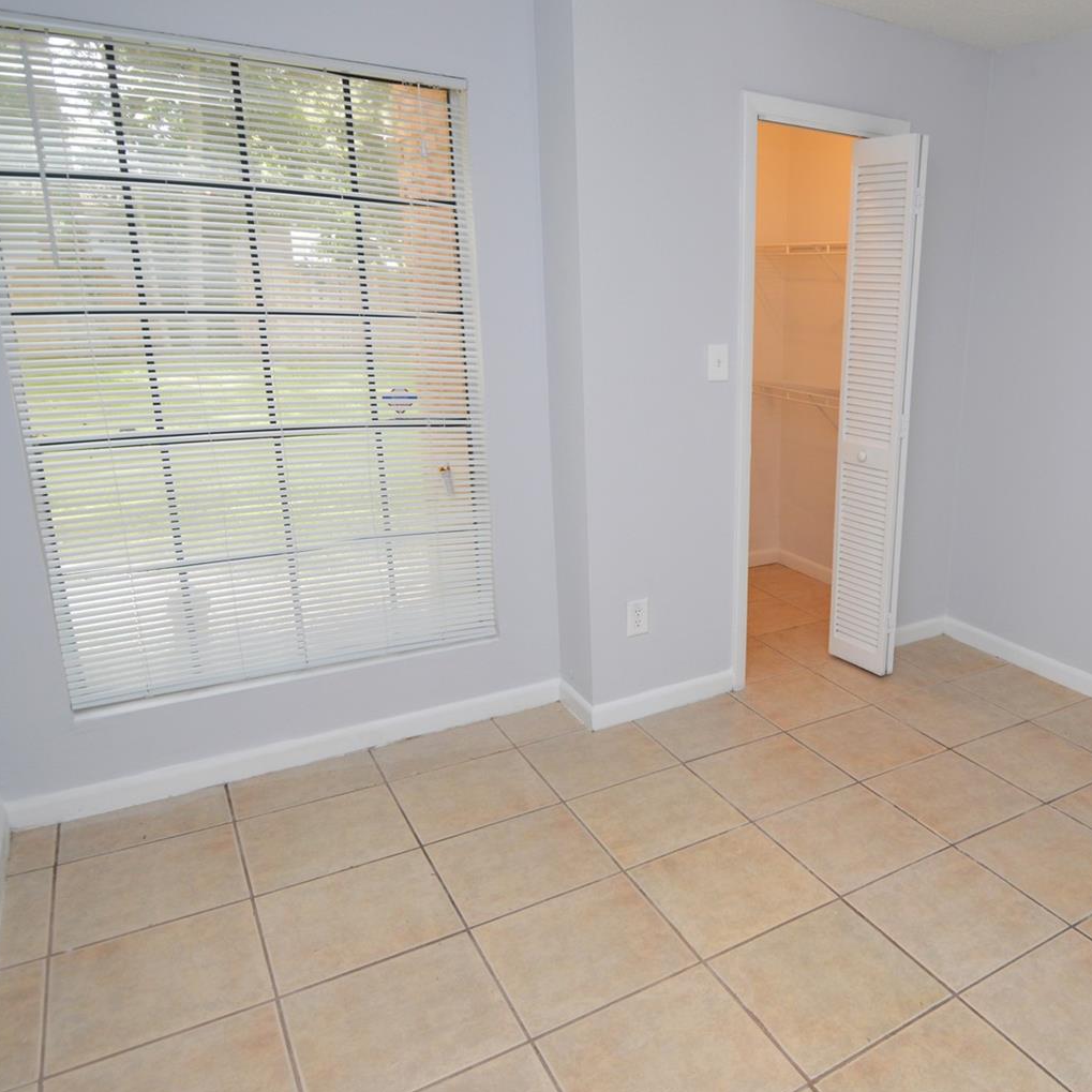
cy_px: 551
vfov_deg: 65.0
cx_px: 781
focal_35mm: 24
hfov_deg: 62.3
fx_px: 857
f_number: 4
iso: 400
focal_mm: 12
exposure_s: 1/60
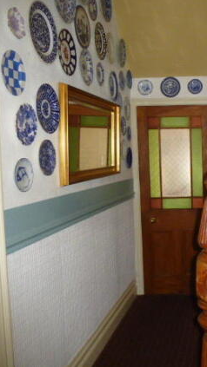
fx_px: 351
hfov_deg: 29.8
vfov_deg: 55.3
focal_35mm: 36
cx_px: 224
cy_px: 180
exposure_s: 1/60
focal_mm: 4.3
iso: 800
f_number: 3.3
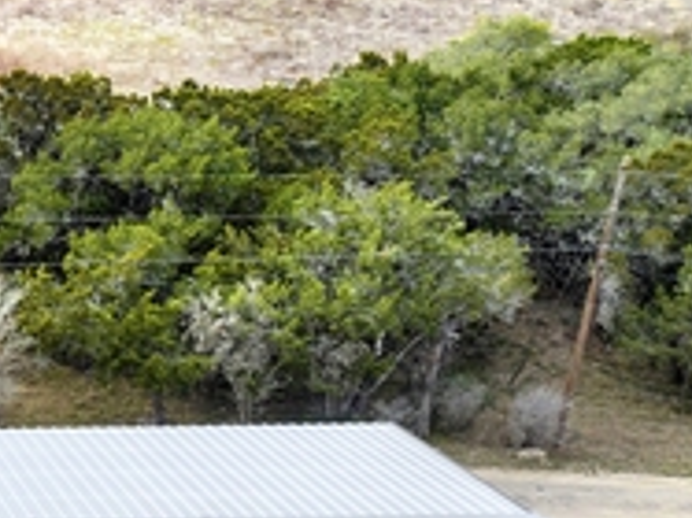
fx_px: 1638
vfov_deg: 17.9
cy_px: 368
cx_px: -337
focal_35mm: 82
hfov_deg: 20.5
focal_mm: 12.29
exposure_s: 1/2500
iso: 230
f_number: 2.8
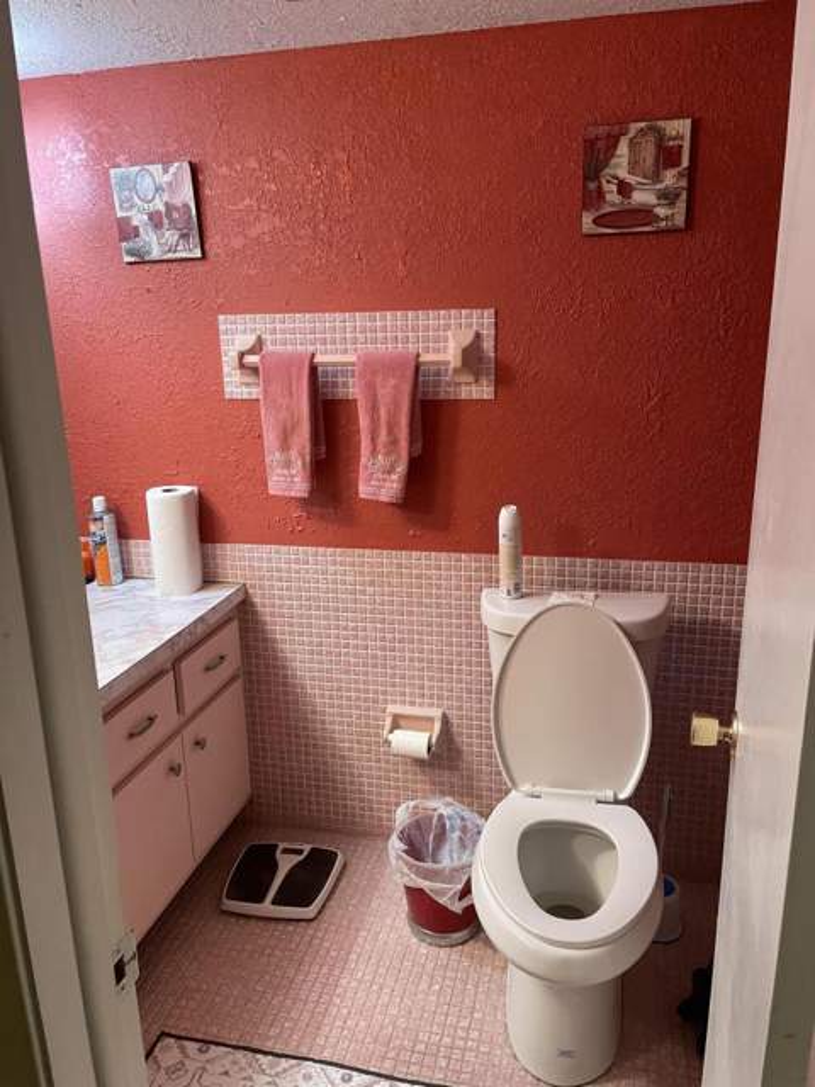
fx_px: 816
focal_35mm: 26
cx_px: 408
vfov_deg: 67.3
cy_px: 544
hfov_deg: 53.1
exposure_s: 1/60
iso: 320
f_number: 1.6
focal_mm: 4.2
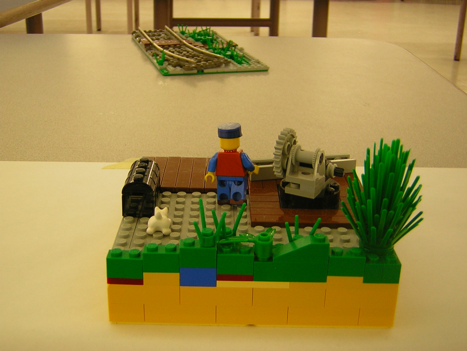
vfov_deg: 30.9
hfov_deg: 40.4
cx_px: 234
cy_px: 176
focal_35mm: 47
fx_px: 634
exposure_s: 1/6.1
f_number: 2.9
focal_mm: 6.1
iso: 53
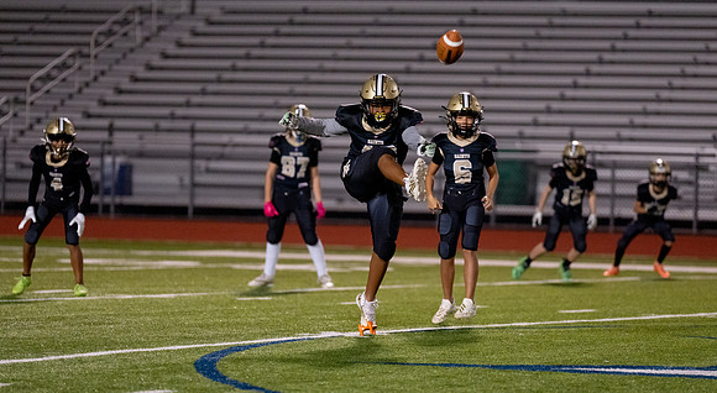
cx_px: 369
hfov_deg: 9.4
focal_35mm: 231
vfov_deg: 5.1
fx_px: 4375
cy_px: 219
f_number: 2.8
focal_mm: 200
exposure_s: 1/1000
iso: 5000
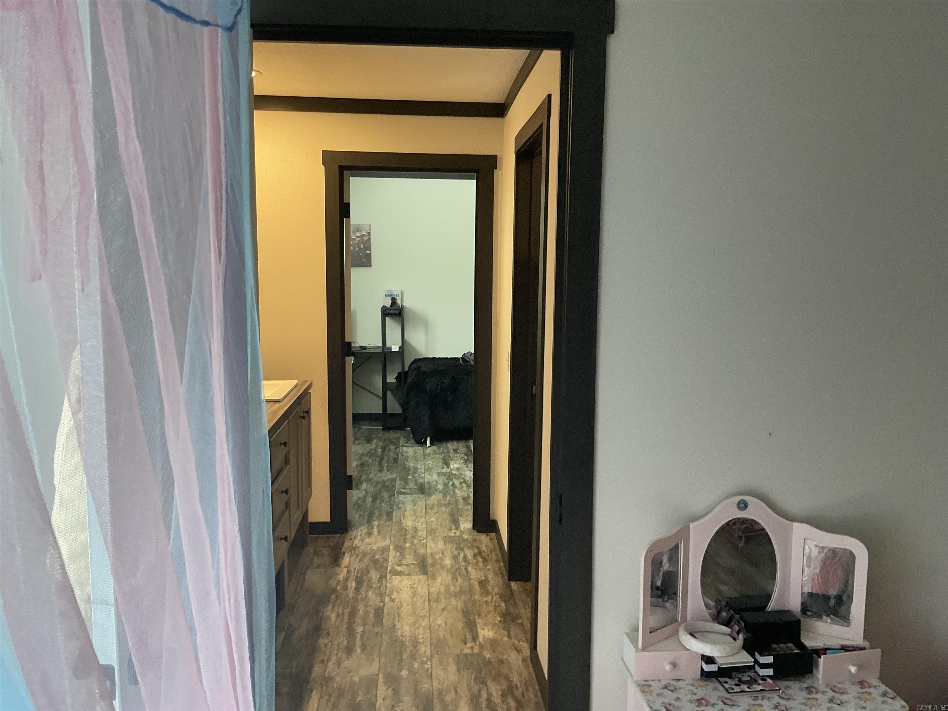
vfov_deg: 48.2
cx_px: 474
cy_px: 356
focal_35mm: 29
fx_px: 794
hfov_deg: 61.7
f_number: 1.8
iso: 100
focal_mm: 3
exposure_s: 1/60
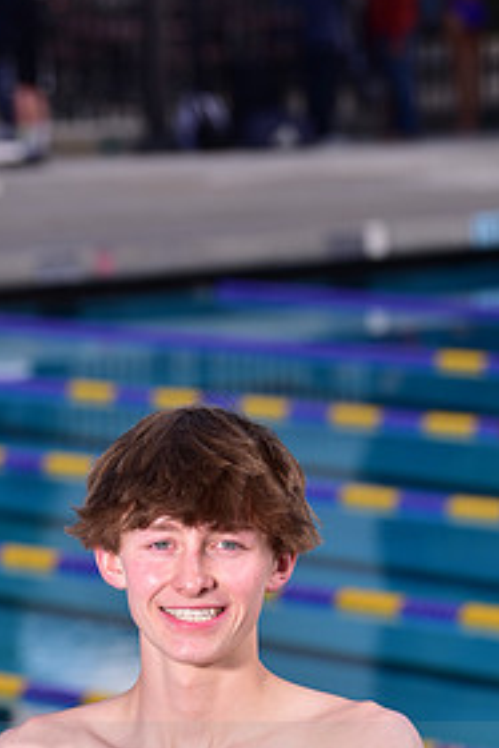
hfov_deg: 4.7
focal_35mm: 290
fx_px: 6022
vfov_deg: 7.1
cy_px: 759
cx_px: 196
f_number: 6.3
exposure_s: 1/250
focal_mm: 140
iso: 80
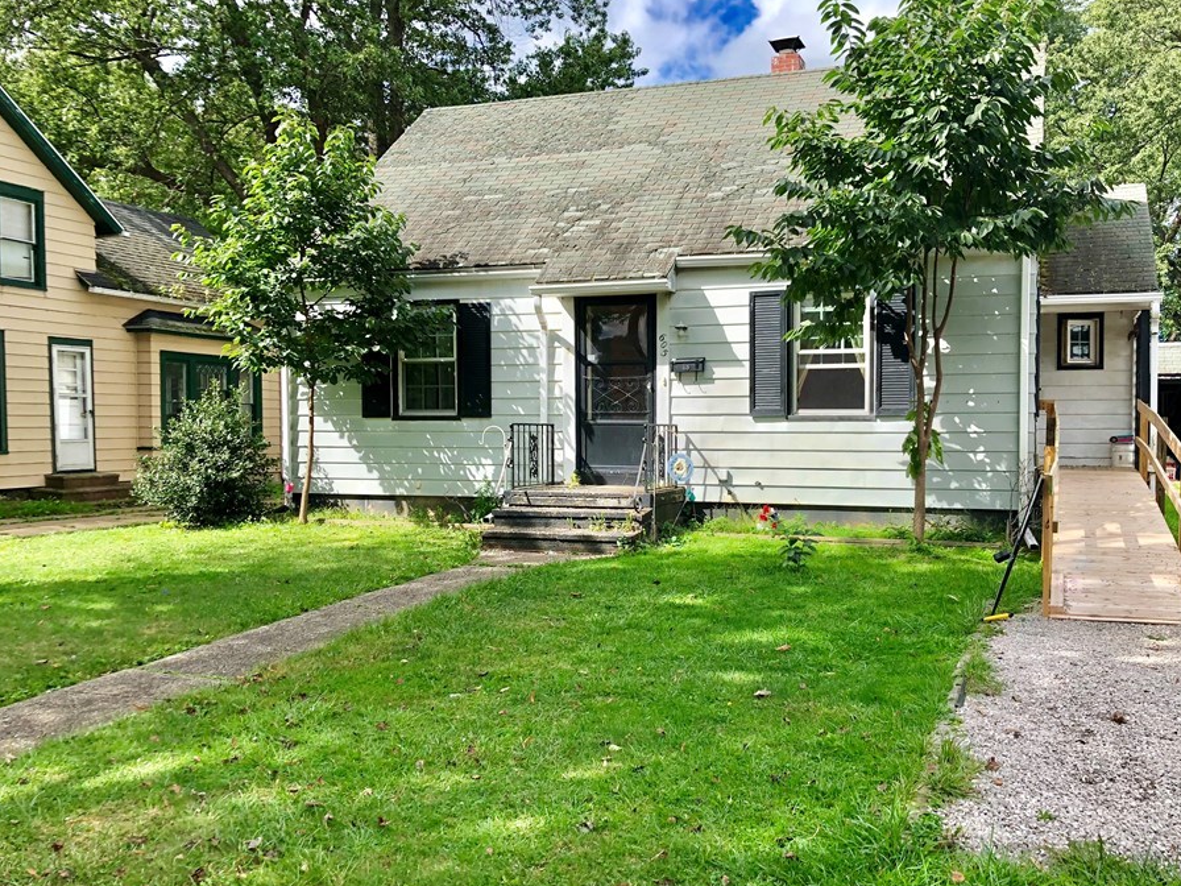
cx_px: 664
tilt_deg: -4.9
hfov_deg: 56.6
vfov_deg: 44.1
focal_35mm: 32
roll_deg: -0.1
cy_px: 479
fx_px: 1092
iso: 20
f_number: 1.8
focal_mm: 3.99
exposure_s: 1/842
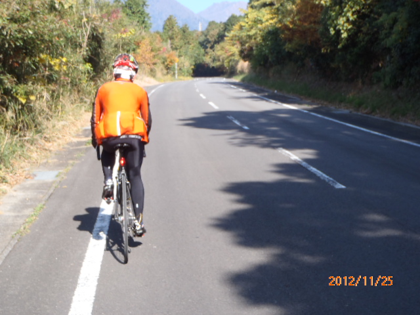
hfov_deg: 29.8
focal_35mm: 65
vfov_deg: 22.6
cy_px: 158
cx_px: 210
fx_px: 789
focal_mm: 11.76
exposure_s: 1/125
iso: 80
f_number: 5.6
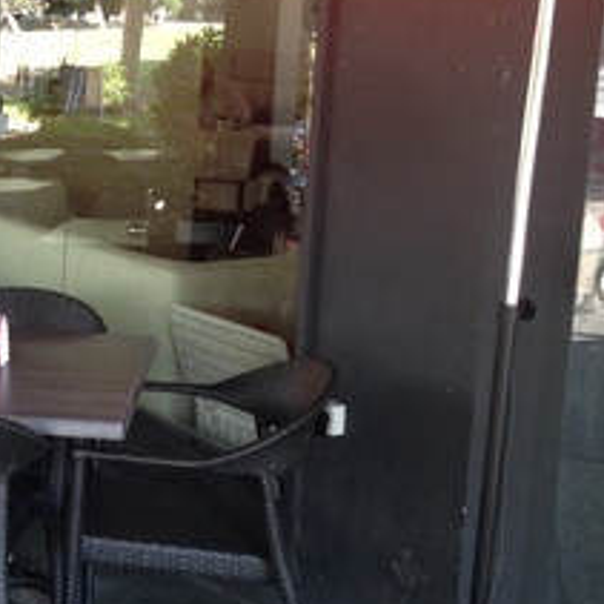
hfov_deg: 23.9
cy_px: 196
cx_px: -6
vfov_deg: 24.9
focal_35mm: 69
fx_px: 1362
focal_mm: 4.12
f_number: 2.4
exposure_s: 1/30
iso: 50
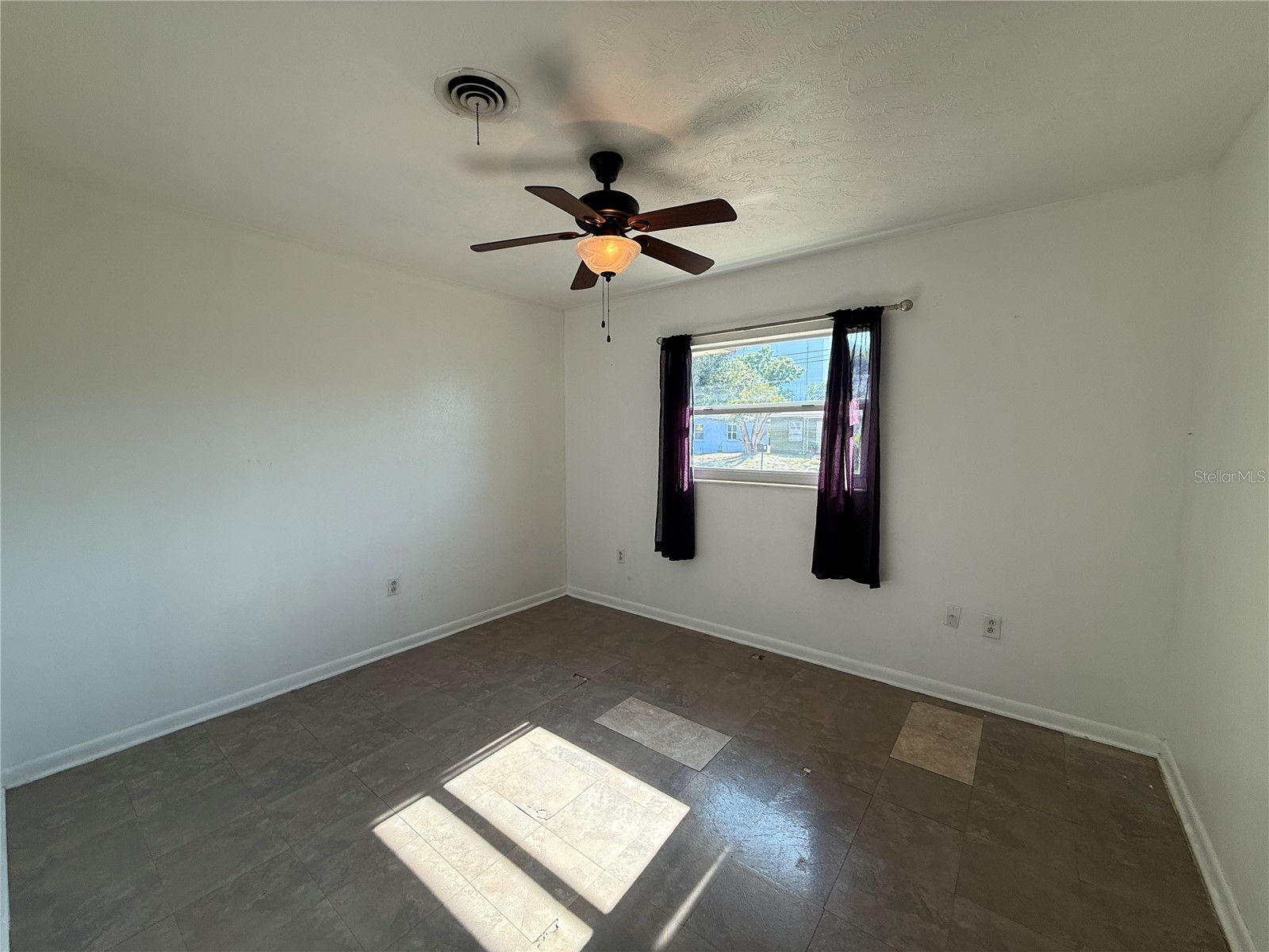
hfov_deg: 102.1
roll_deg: -0.2
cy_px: 476
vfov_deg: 85.7
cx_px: 634
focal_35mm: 14
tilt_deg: -4.4
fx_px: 513
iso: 64
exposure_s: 1/133
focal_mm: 2.22
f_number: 2.2
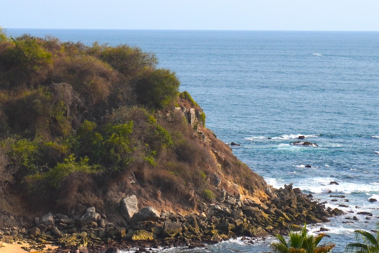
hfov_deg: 14.6
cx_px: 106
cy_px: 203
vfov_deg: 9.8
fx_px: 1474
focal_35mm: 140
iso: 160
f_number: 11
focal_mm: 50
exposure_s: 1/400
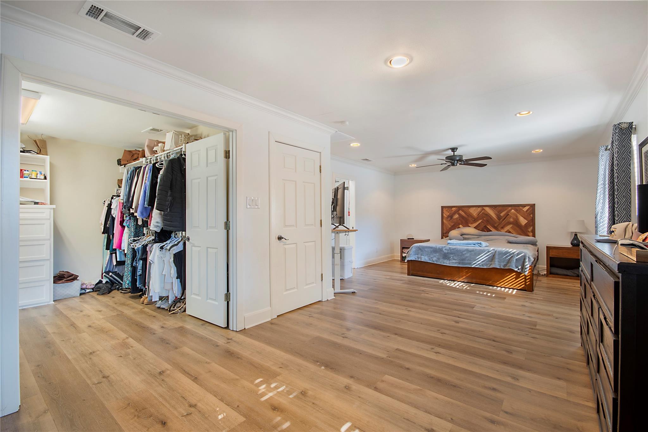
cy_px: 216
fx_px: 270
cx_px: 324
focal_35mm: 15
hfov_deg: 100.4
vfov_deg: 77.3
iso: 100
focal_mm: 10
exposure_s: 1/20
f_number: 8
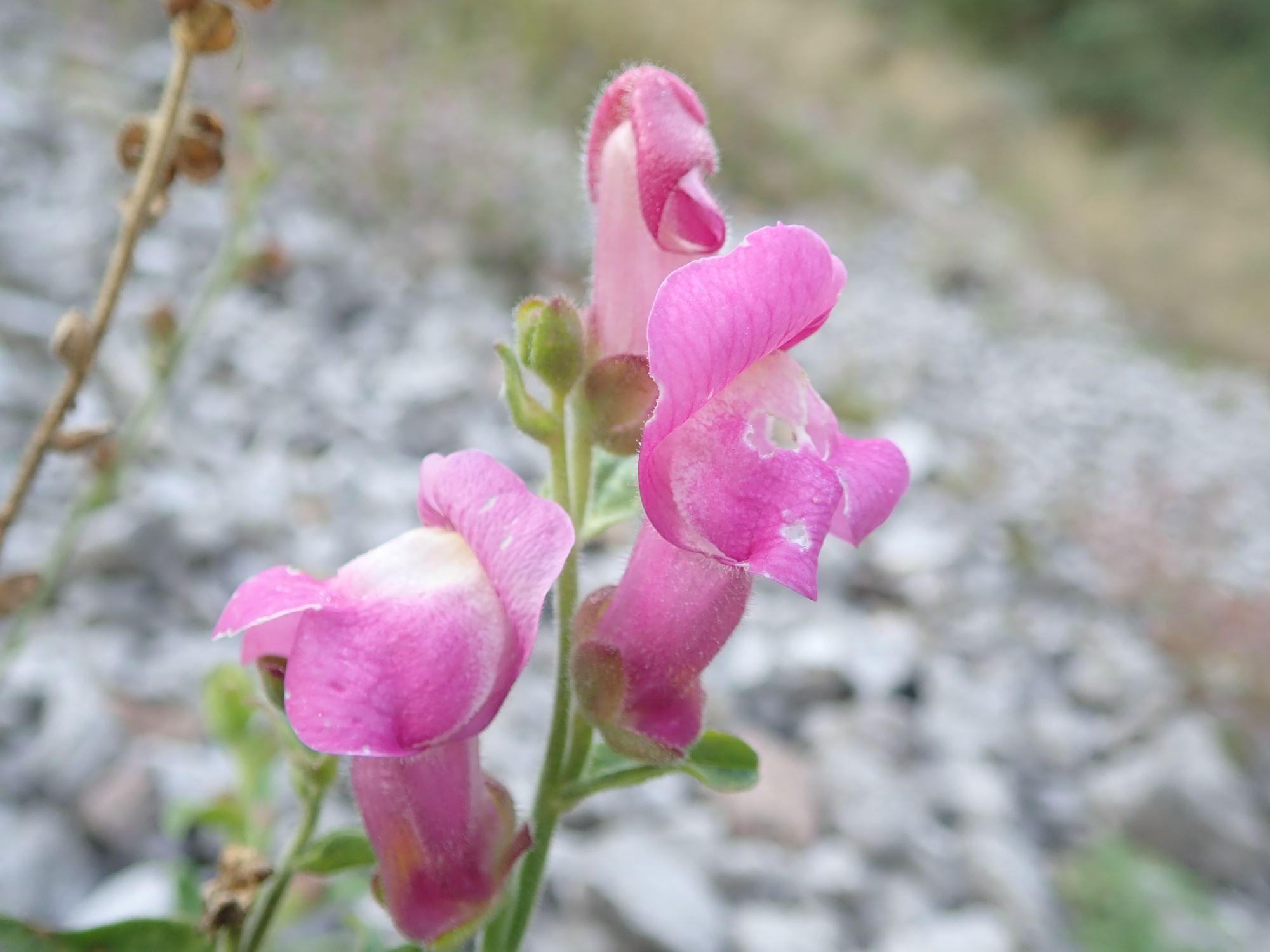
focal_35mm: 30
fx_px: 1101
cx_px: 635
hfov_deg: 60.0
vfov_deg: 46.8
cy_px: 476
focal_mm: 5.5
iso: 125
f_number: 2.3
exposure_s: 1/125
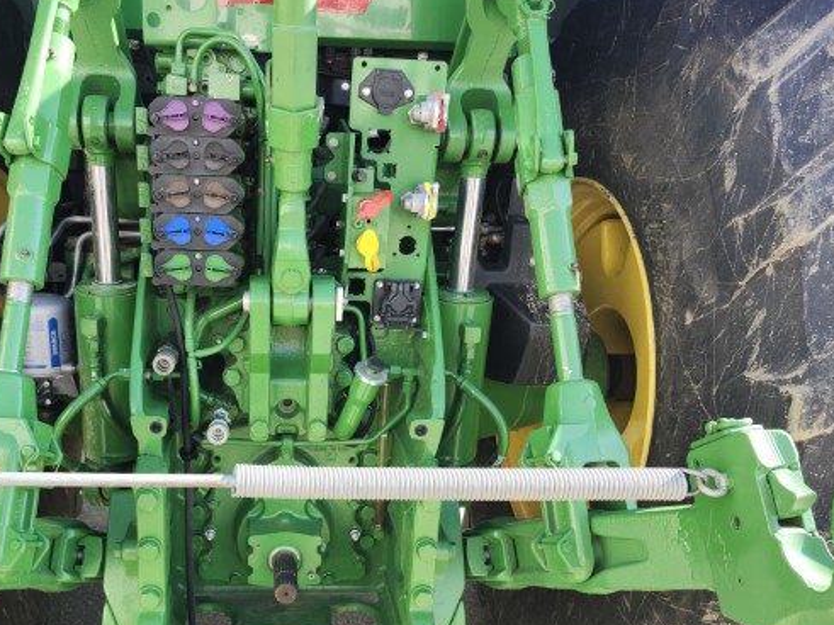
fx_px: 723
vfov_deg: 46.5
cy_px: 374
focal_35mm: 30
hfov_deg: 59.0
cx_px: 301
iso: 25
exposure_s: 1/205
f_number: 1.8
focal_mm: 5.54
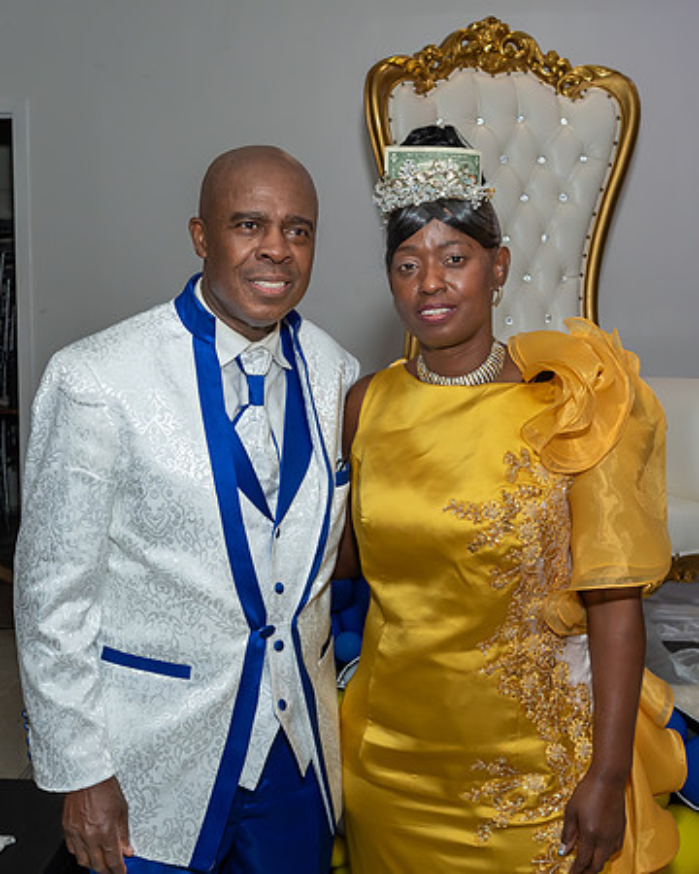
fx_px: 1468
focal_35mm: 57
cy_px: 436
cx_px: 333
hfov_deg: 26.8
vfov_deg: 33.1
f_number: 6.3
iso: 400
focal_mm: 26
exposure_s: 1/250
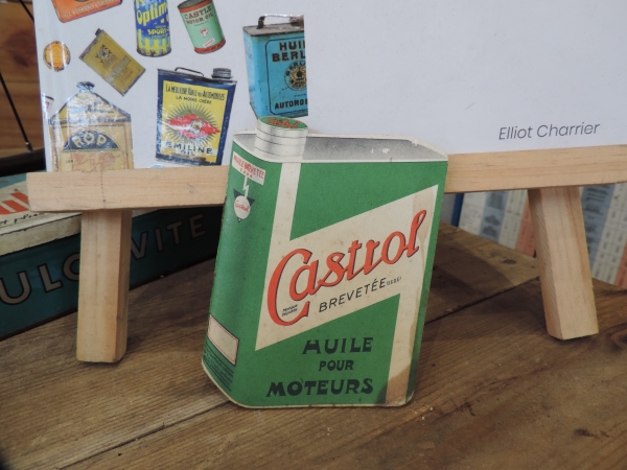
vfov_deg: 56.8
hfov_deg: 71.6
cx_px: 314
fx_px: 435
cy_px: 235
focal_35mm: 24
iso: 250
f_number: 3
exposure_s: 1/30
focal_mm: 4.3
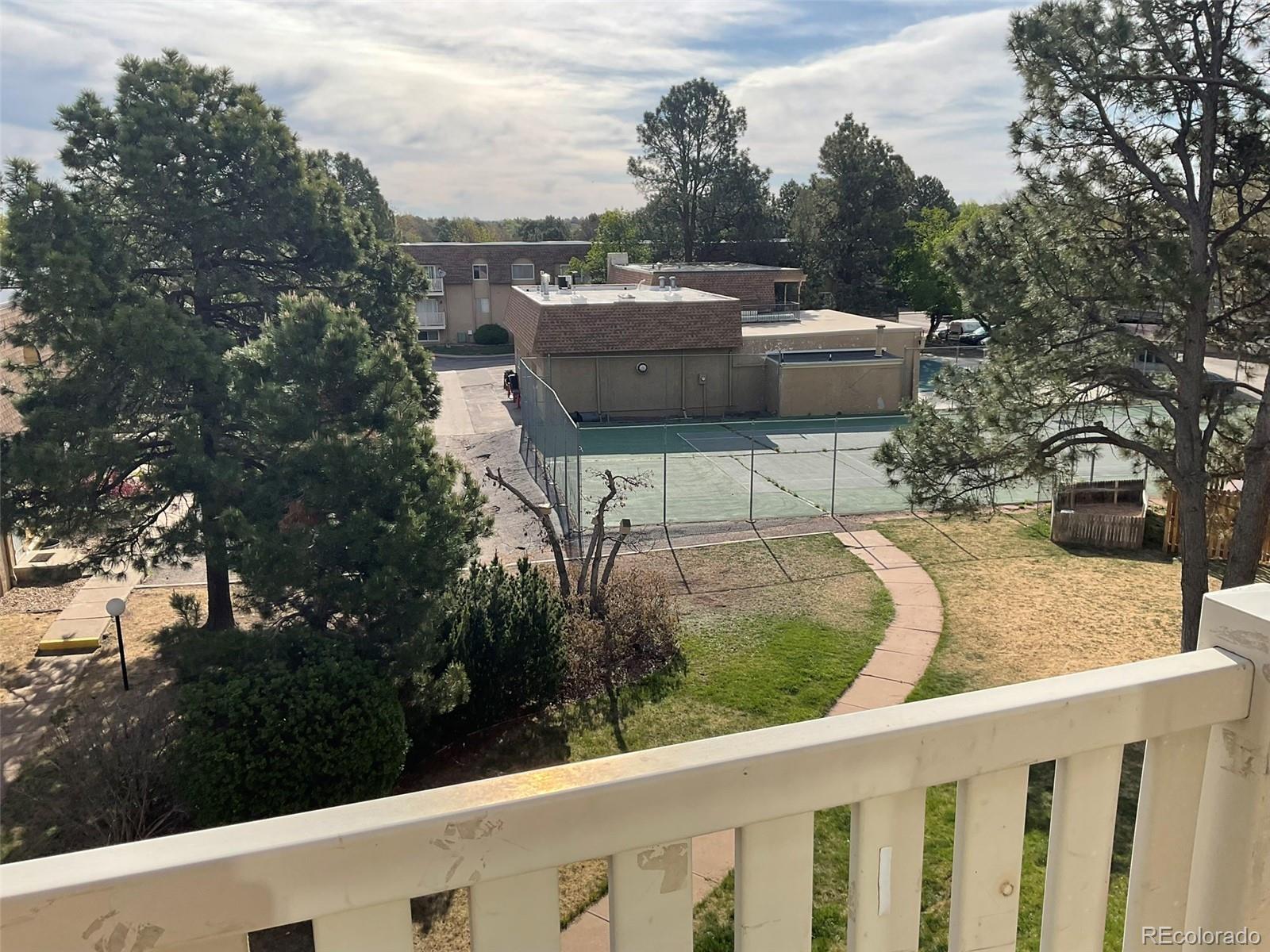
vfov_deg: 48.2
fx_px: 1064
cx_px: 635
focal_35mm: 29
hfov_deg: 61.7
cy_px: 476
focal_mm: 3
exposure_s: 1/1984
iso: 16
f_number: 1.8
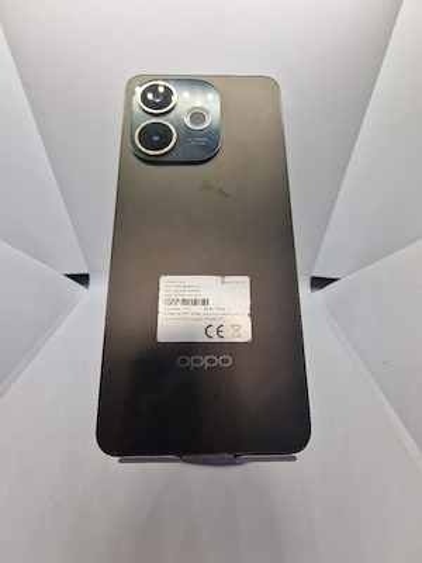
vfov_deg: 106.2
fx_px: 211
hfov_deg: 89.9
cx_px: 211
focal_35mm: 13
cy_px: 282
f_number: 2.2
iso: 50
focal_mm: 2.2
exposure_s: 1/169
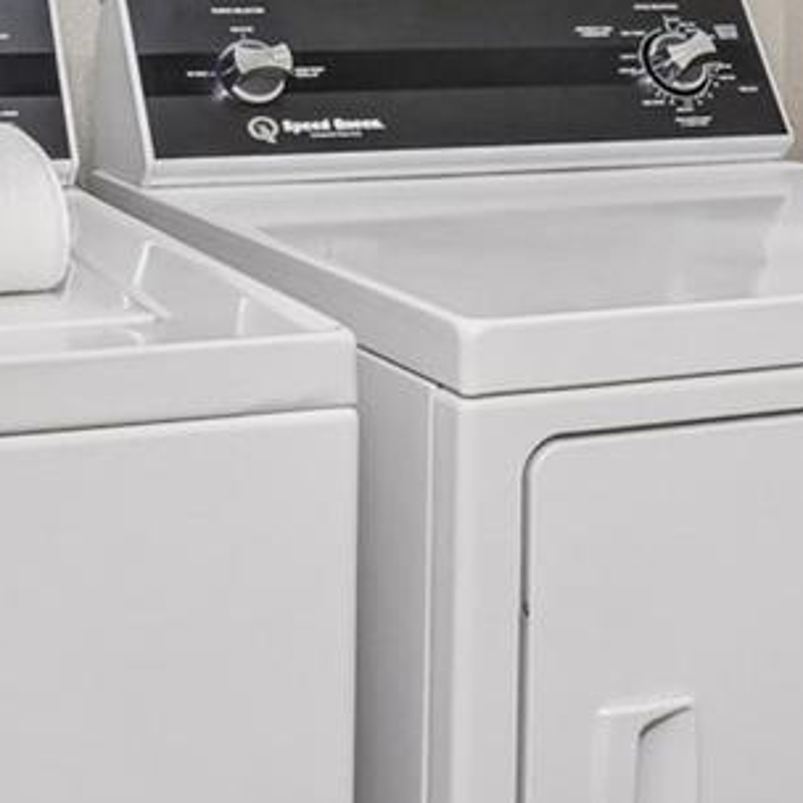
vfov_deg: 24.3
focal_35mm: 67
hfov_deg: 25.3
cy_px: -34
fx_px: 1758
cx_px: 166
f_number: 8
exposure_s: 1/13
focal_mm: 10
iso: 400
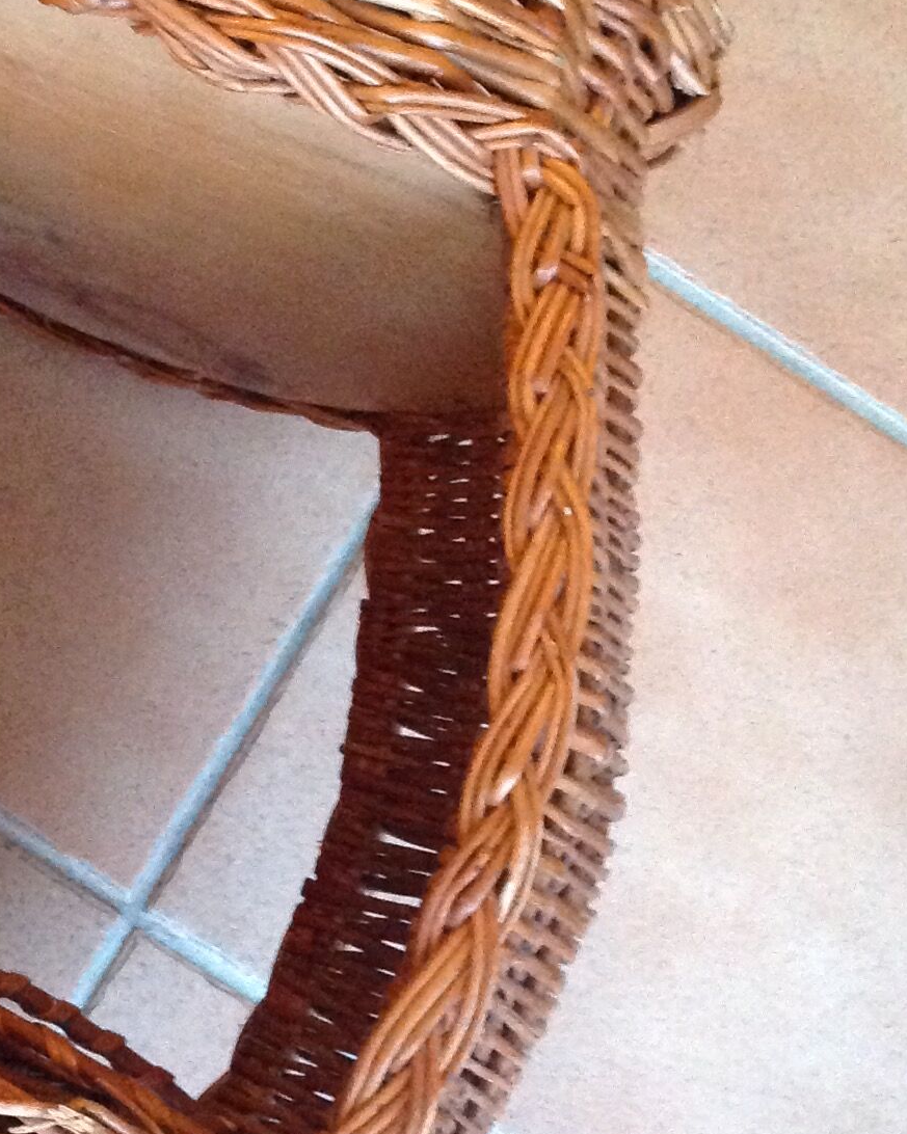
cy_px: 518
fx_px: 2719
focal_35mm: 81
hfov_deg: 18.3
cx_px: -47
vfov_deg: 23.6
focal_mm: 4.28
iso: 640
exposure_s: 1/17
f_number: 2.4
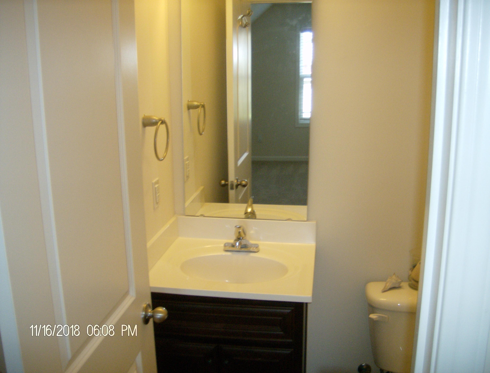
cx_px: 245
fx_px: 512
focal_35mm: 36
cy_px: 186
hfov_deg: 51.1
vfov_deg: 40.0
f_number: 2.8
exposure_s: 1/64
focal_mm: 6
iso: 189
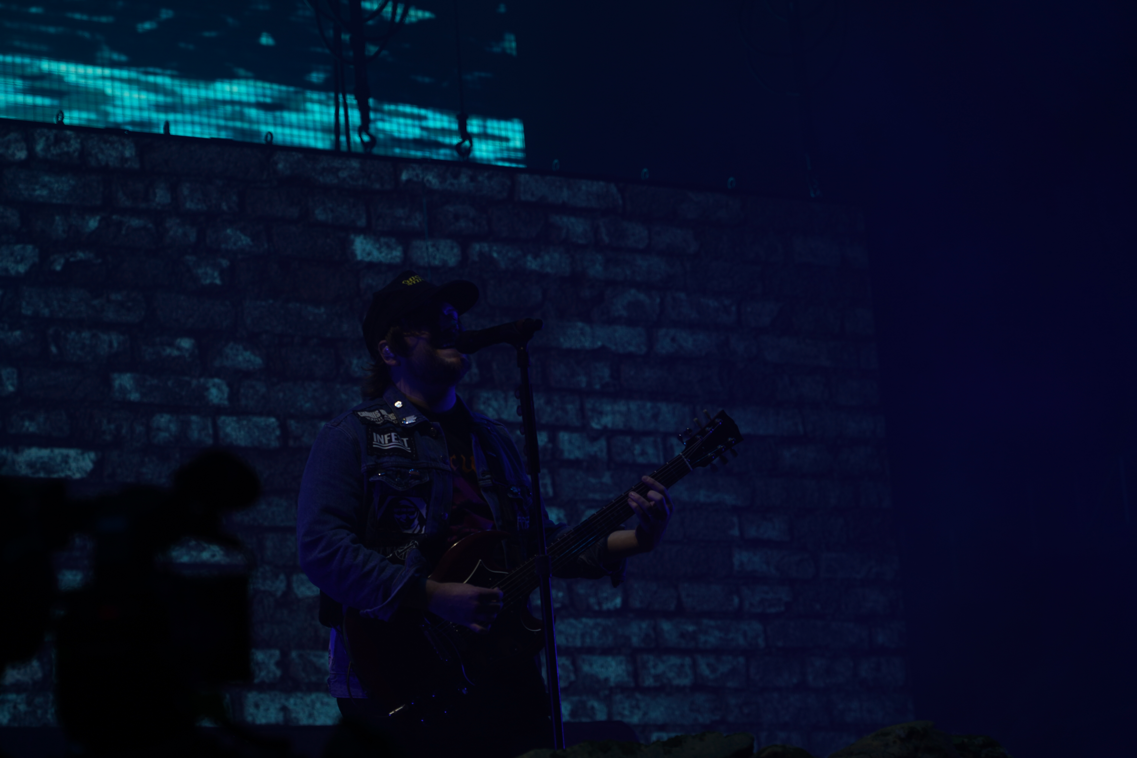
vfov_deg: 13.0
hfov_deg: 19.5
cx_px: 568
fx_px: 3316
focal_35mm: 105
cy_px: 379
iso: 100
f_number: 5
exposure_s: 1/200
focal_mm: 105
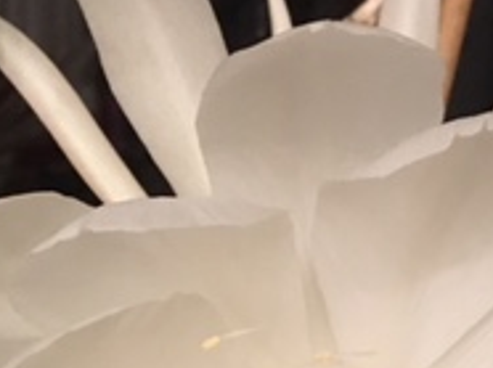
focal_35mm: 100
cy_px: 482
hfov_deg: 19.7
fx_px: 1422
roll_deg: -2.3
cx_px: 220
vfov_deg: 14.2
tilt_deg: -17.8
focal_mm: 4.15
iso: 400
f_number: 2.2
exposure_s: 1/17
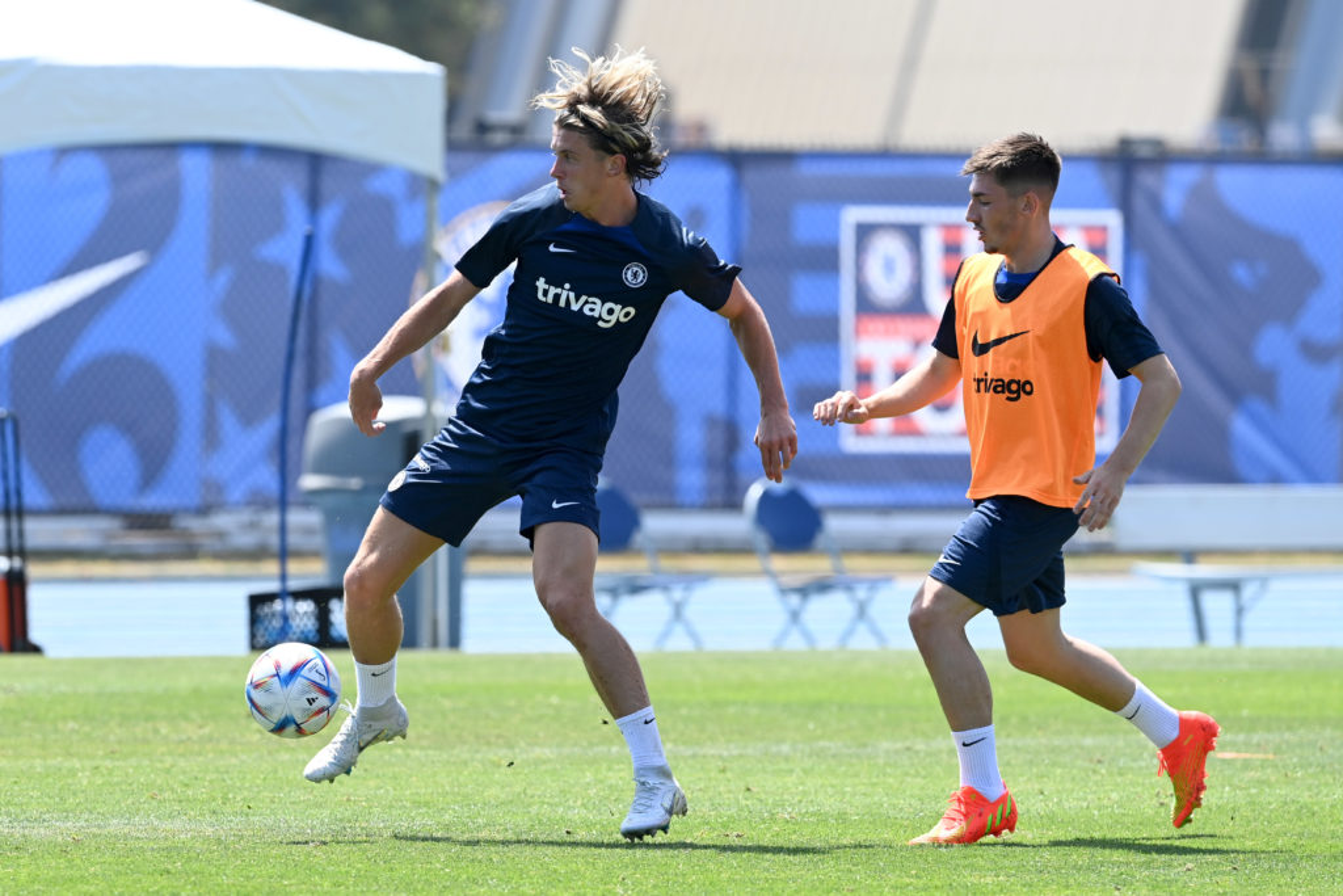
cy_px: 448
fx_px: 14923
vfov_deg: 3.4
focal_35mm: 400
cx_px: 672
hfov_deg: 5.2
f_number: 6.3
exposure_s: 1/1600
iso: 800
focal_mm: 400
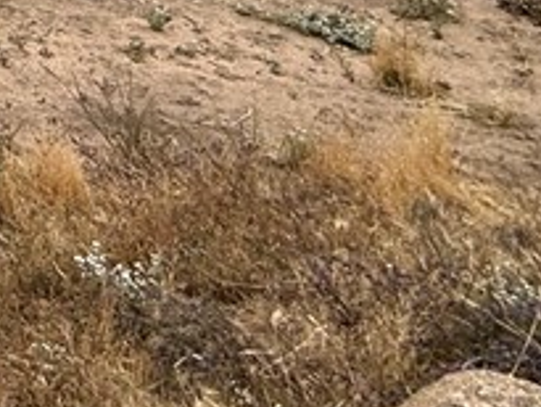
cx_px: -628
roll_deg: +1.0
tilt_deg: +1.0
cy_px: -420
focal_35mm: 70
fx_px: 1095
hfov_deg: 17.0
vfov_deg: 16.1
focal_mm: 2.22
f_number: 2.2
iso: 50
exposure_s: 1/820
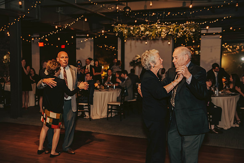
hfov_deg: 43.6
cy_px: 82
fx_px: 305
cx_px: 122
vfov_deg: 29.9
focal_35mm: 45
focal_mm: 45
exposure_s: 1/100
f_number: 3.2
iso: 1250
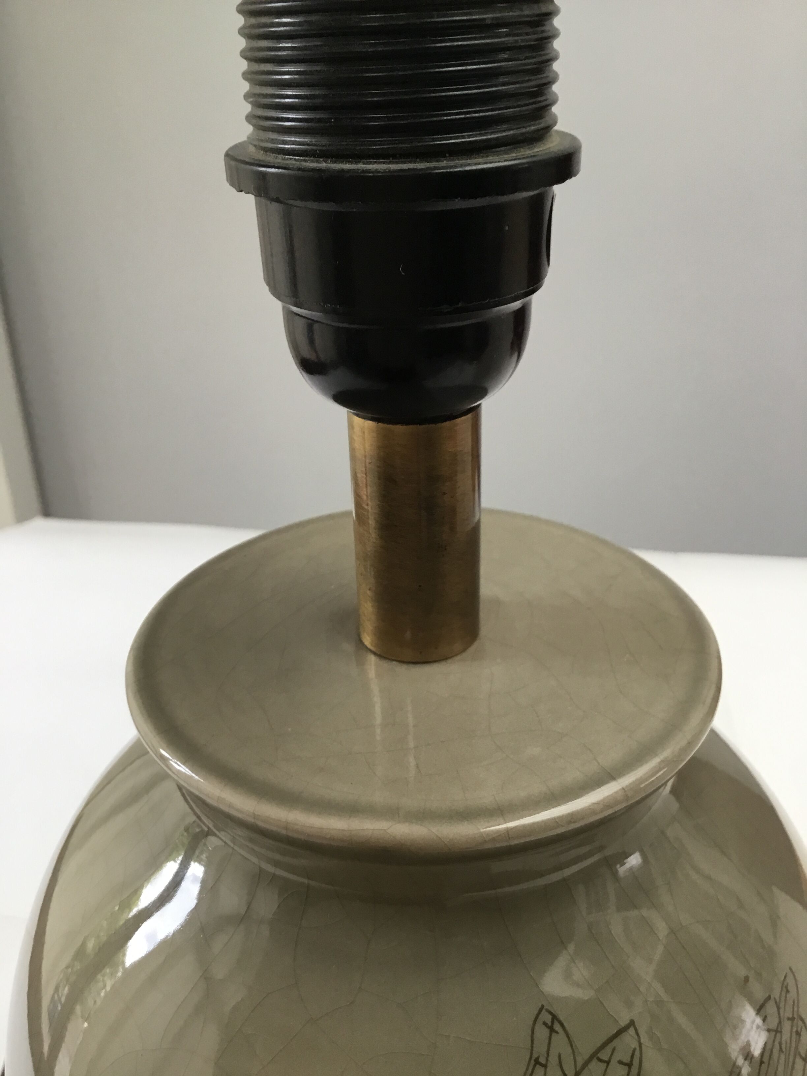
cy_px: 538
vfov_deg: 58.4
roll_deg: +2.1
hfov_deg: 45.4
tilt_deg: -26.8
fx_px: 964
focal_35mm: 31
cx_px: 404
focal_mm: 3.3
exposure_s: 1/33
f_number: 2.4
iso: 80
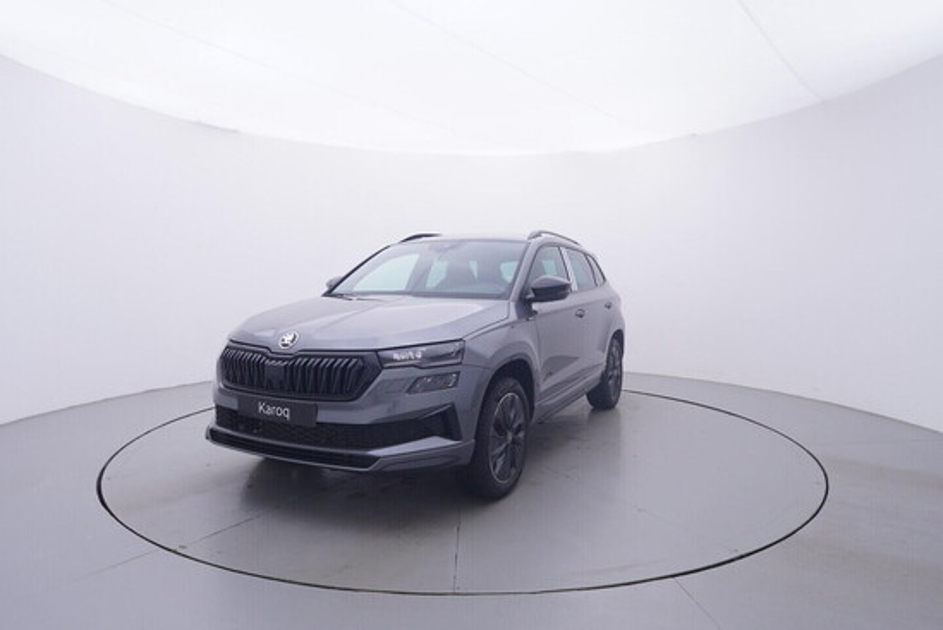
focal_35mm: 22
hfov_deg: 77.3
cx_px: 472
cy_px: 315
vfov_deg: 56.2
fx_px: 590
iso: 200
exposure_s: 1/80
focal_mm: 15
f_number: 5
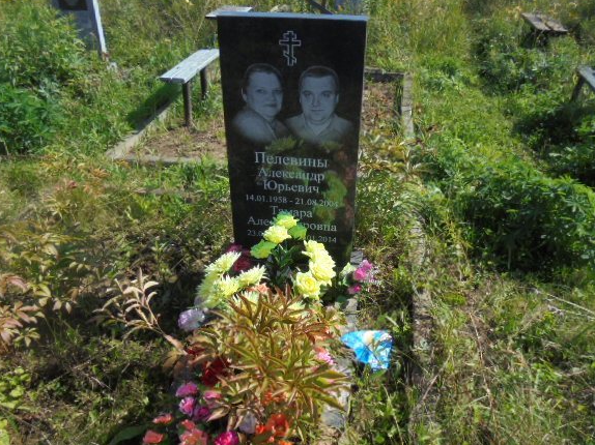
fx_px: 498
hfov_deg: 61.7
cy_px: 235
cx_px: 305
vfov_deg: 48.2
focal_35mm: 29
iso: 100
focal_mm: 4.6
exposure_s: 1/800
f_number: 3.5
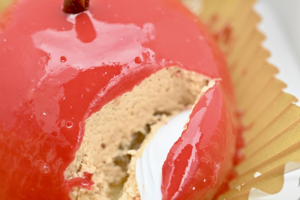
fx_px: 500
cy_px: 100
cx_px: 150
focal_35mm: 60
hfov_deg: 33.4
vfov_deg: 22.6
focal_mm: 60
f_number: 10
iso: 6400
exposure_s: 1/500
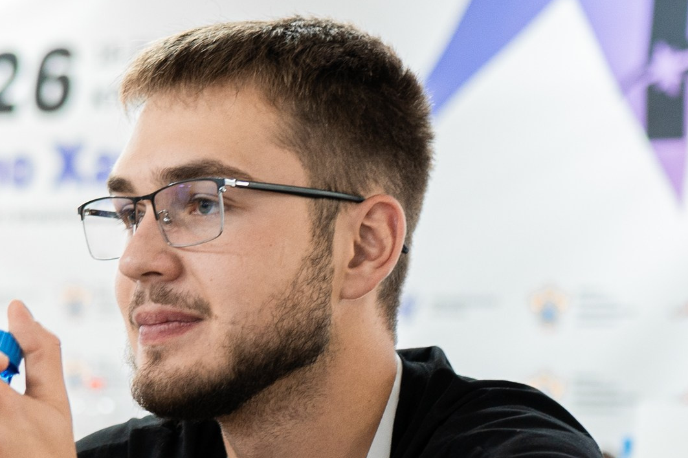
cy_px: 340
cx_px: 173
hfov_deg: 16.2
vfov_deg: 10.9
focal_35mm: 126
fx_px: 2407
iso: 640
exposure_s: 1/125
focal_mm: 35
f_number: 2
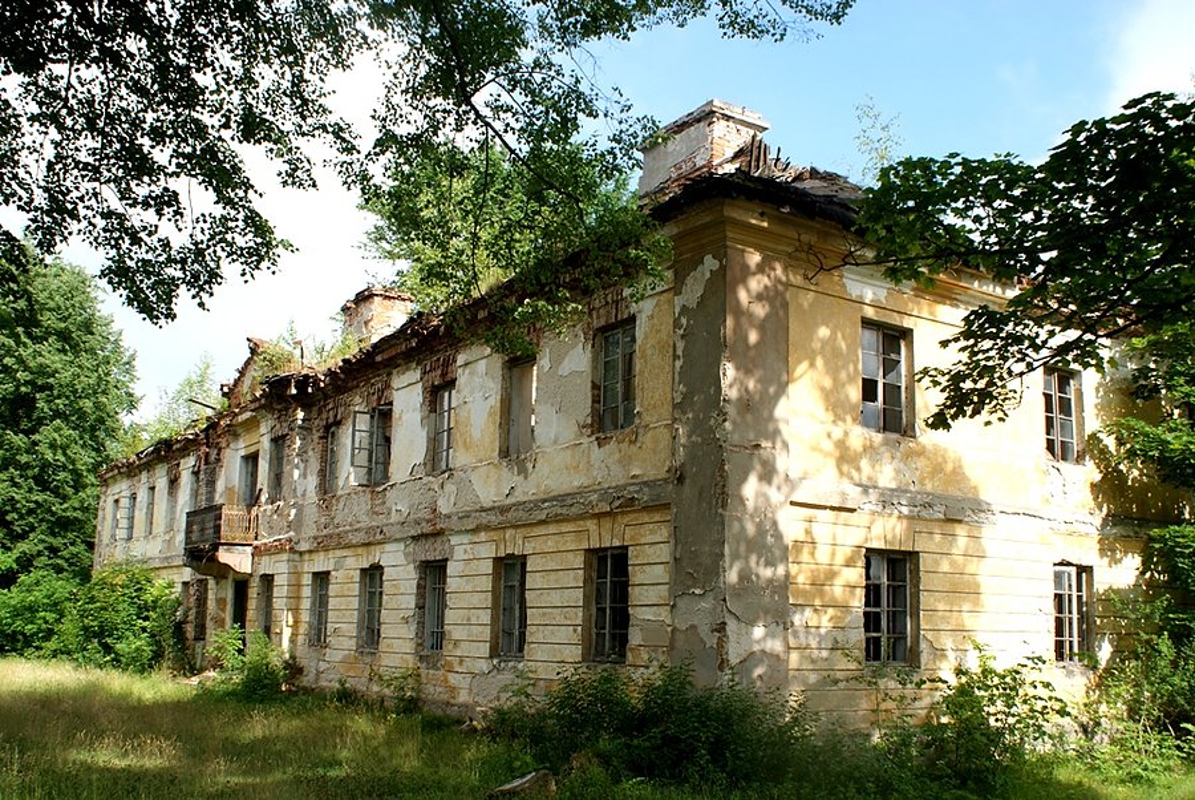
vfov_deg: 37.0
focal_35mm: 36
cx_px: 598
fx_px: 1196
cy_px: 400
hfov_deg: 53.1
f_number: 10
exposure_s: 1/80
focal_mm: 24
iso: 100
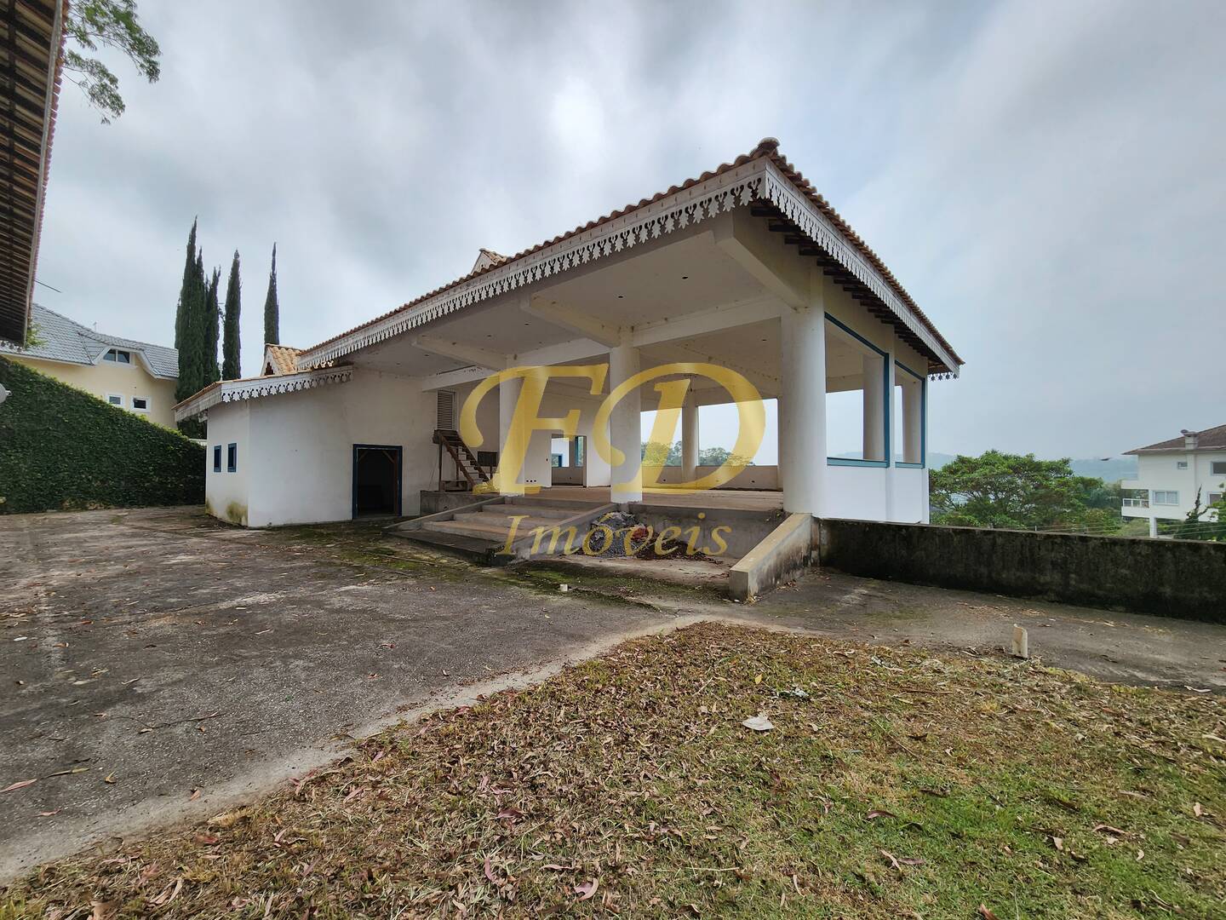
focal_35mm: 13
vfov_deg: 89.9
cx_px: 613
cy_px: 460
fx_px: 460
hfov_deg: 106.2
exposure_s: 1/2105
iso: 50
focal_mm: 2.2
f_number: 2.2
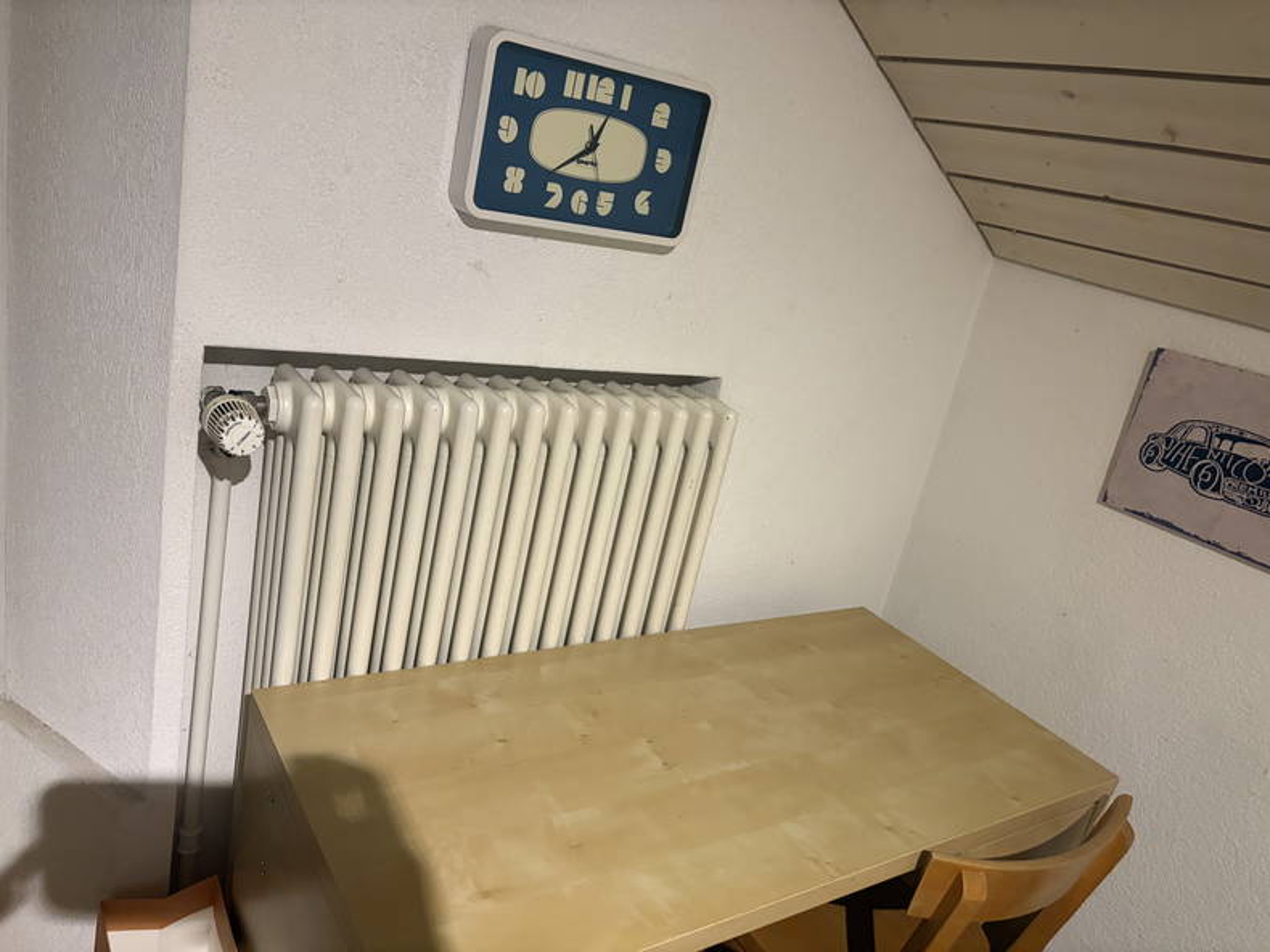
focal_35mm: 26
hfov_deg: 67.3
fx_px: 954
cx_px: 635
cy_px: 476
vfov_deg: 53.0
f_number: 1.6
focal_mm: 5.96
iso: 250
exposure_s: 1/50
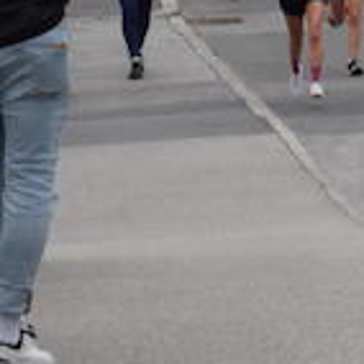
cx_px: 913
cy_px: -114
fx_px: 6389
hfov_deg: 3.2
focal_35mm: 537
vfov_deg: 3.3
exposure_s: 1/200
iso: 400
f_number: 7.1
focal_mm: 60
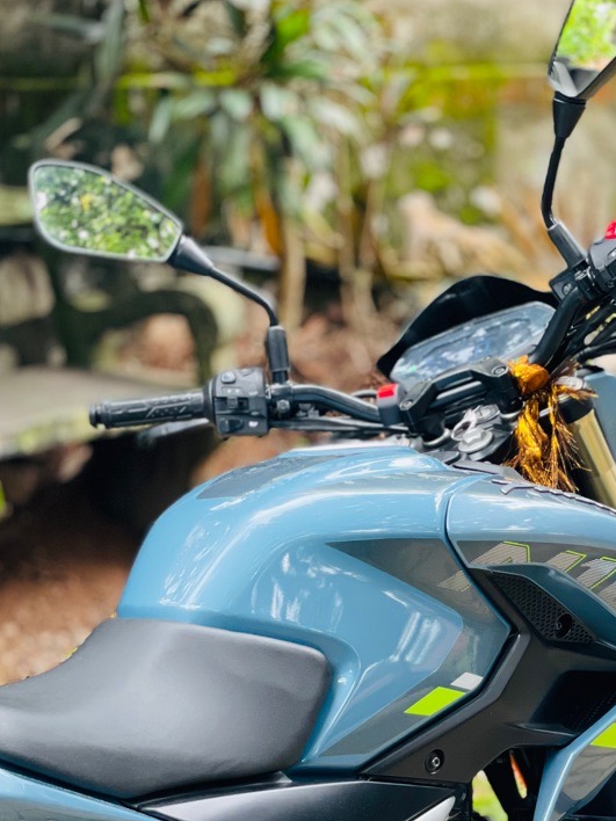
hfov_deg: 15.7
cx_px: 464
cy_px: 624
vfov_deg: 20.7
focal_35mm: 94
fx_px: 2230
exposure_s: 1/122
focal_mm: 6
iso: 125
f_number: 2
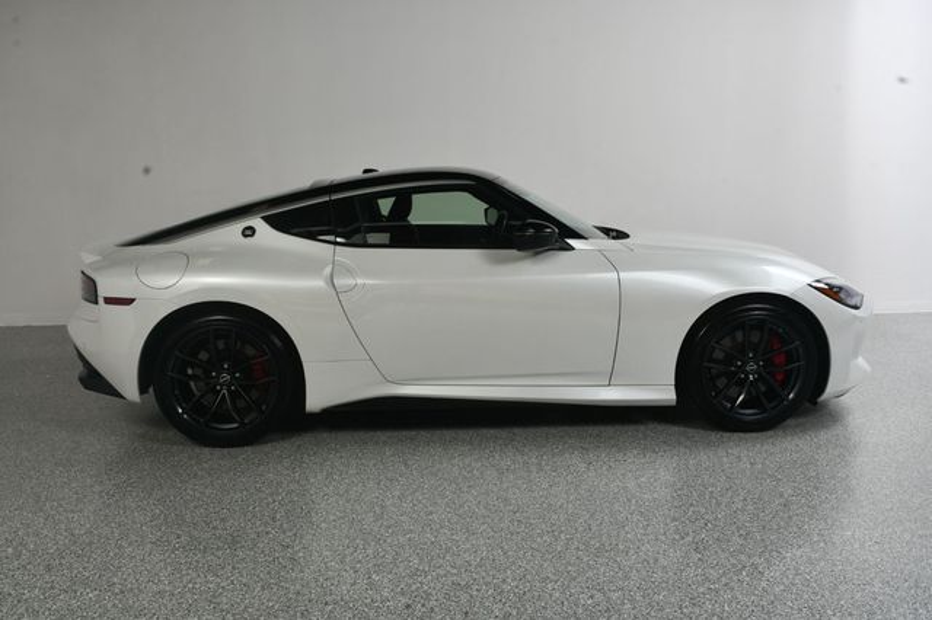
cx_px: 466
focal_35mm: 30
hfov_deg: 62.0
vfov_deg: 43.6
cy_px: 310
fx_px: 776
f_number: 14
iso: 100
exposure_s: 1/160
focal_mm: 20
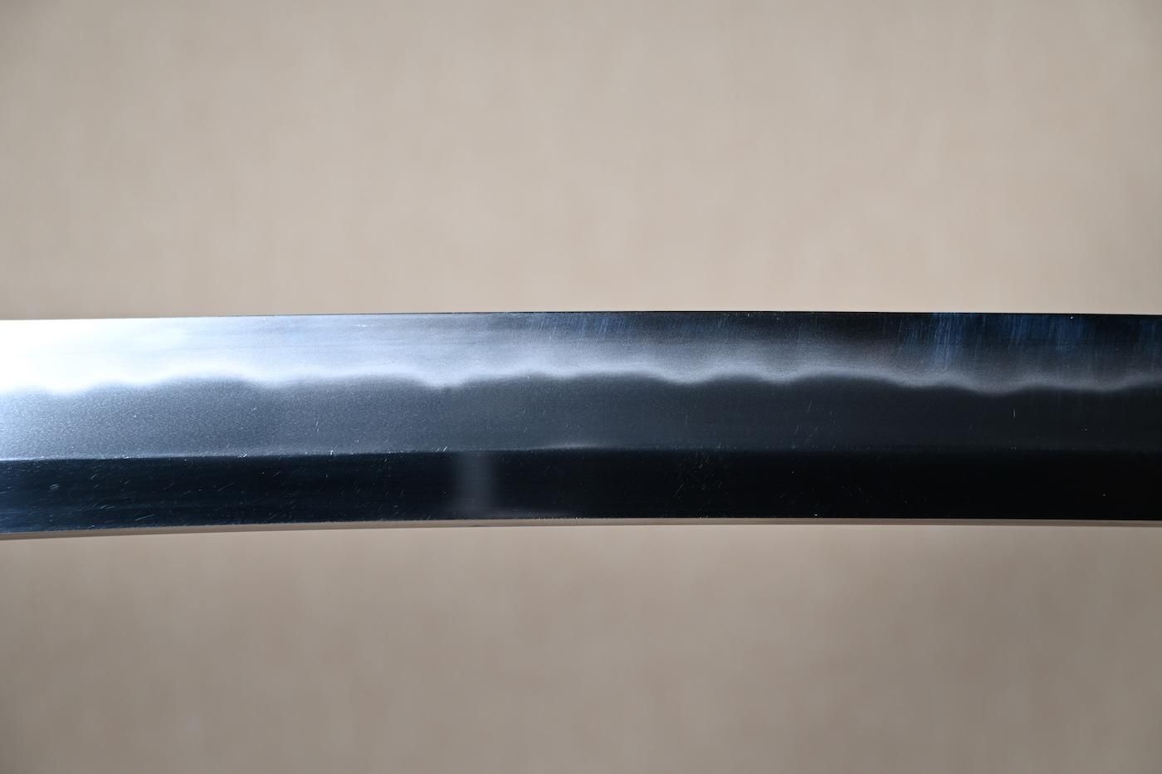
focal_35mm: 78
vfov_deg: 17.5
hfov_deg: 26.0
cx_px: 581
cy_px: 387
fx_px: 2517
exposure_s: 1
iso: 100
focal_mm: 52
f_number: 4.8
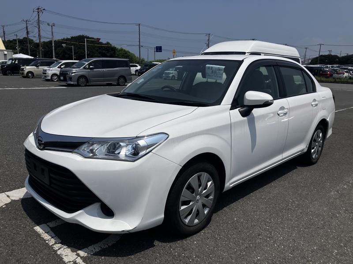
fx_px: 286
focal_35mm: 28
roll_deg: -3.8
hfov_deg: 63.4
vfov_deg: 49.7
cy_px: 132
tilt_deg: -10.9
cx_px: 176
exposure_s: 1/6098
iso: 32
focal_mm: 3.99
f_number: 1.8
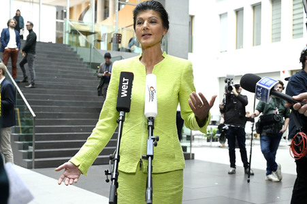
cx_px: 154
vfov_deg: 28.0
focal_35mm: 48
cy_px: 102
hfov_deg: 41.1
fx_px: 409
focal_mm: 48
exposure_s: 1/500
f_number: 5
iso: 5000
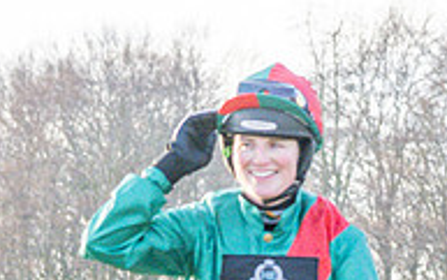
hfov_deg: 5.7
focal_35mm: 364
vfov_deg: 3.6
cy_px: 365
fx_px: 4438
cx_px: 464
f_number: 4
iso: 800
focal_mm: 68
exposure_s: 1/1000
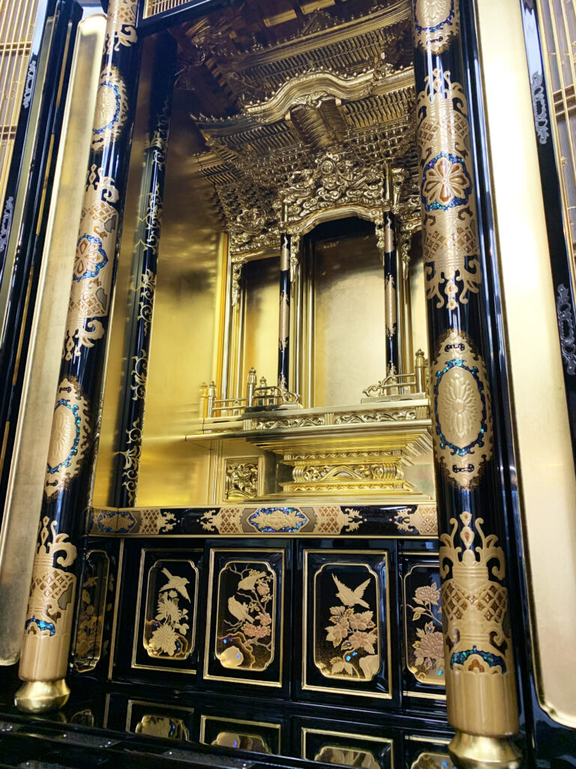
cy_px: 384
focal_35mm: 26
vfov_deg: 67.3
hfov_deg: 53.1
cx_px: 288
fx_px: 577
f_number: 1.8
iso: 200
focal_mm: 4.25
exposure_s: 1/60
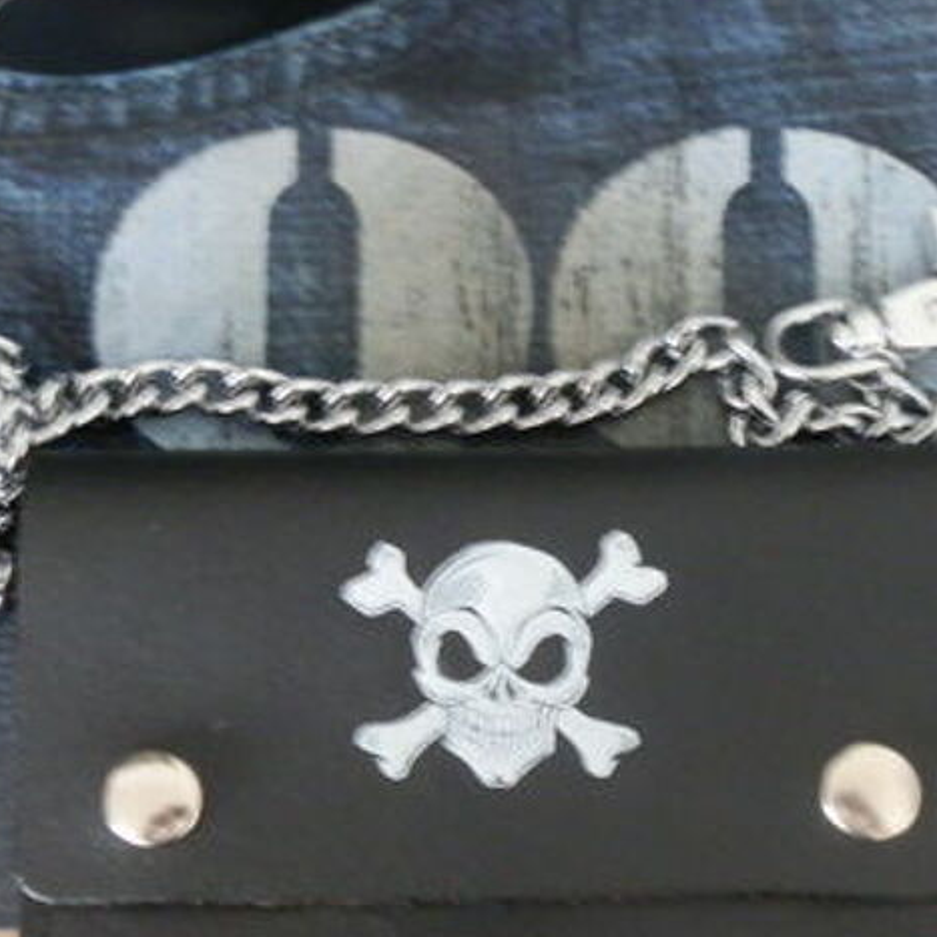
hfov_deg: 32.2
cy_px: 694
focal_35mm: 53
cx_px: 500
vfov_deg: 31.7
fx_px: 1623
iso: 400
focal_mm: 5
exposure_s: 1/8
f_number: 3.1
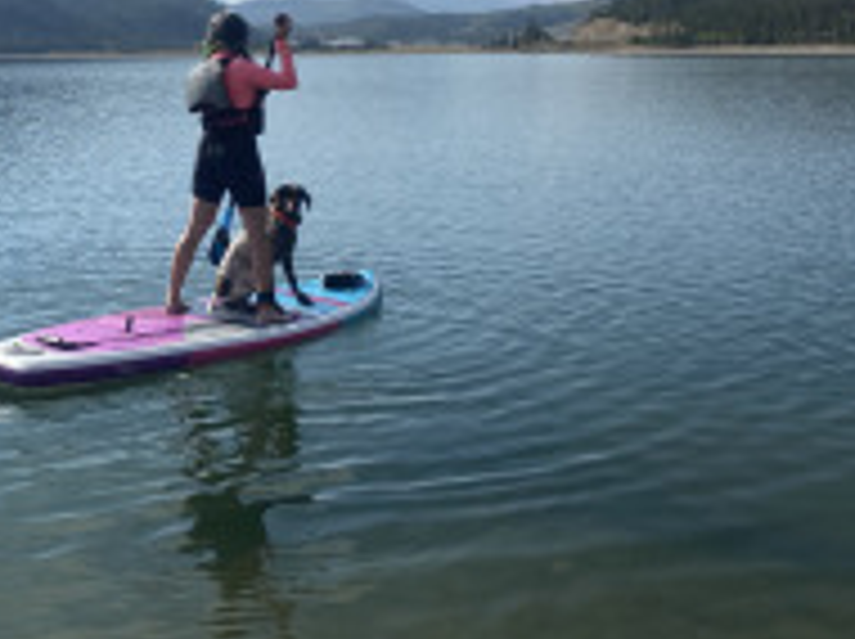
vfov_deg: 28.7
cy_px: 176
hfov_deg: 36.7
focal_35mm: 50
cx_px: 153
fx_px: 1233
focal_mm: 4.25
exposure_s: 1/4608
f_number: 1.8
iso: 32
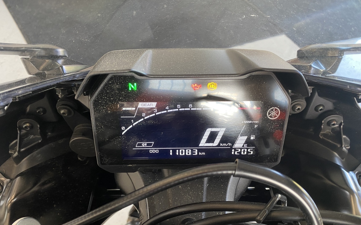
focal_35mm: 28
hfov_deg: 66.5
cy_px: 121
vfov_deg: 44.5
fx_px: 276
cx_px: 178
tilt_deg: -48.2
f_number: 1.8
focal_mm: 4.25
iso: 125
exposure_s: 1/50
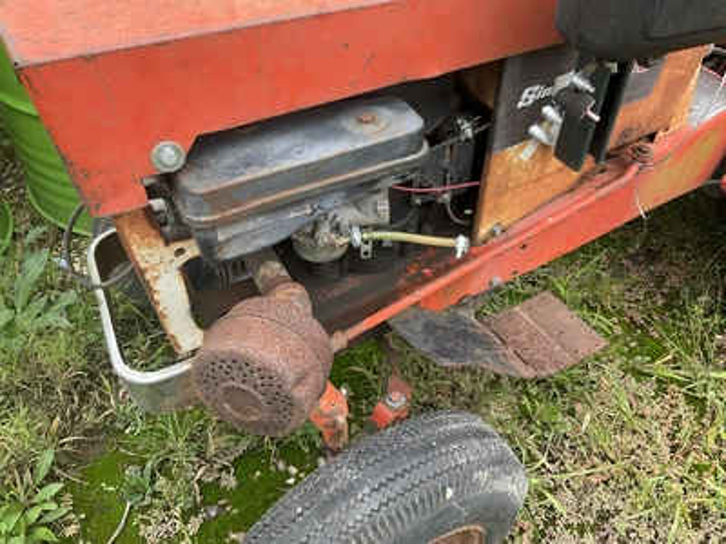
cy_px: 272
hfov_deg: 61.7
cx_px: 363
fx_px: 608
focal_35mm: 29
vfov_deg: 48.2
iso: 25
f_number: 1.8
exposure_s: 1/122
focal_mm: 3
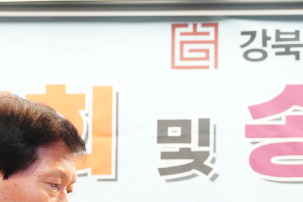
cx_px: 226
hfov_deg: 16.2
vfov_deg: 10.4
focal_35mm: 126
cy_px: 341
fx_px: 1060
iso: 1000
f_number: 4.5
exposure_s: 1/160
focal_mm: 34
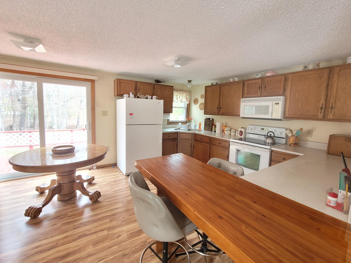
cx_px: 175
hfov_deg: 102.1
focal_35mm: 14
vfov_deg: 85.6
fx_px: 142
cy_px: 126
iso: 250
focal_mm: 2.2
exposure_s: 1/60
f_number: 2.2
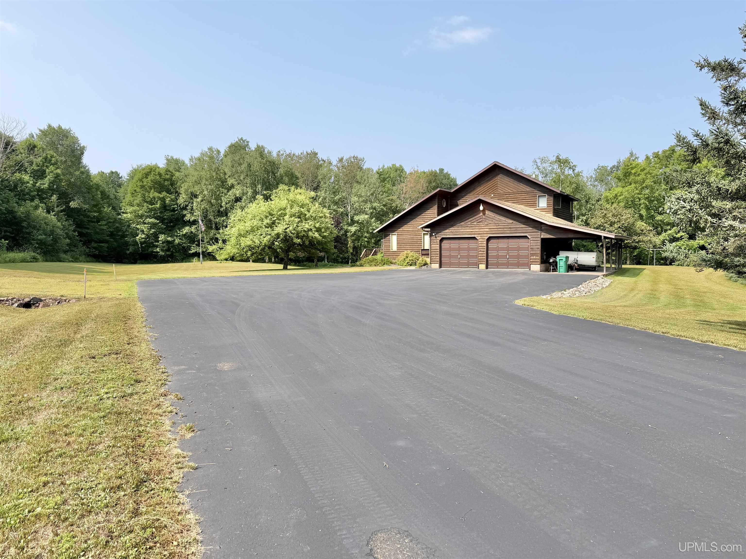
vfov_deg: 56.8
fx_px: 517
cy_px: 280
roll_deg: +0.6
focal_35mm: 24
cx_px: 373
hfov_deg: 71.6
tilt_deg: -3.5
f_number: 1.78
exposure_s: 1/3021
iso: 80
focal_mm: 6.76
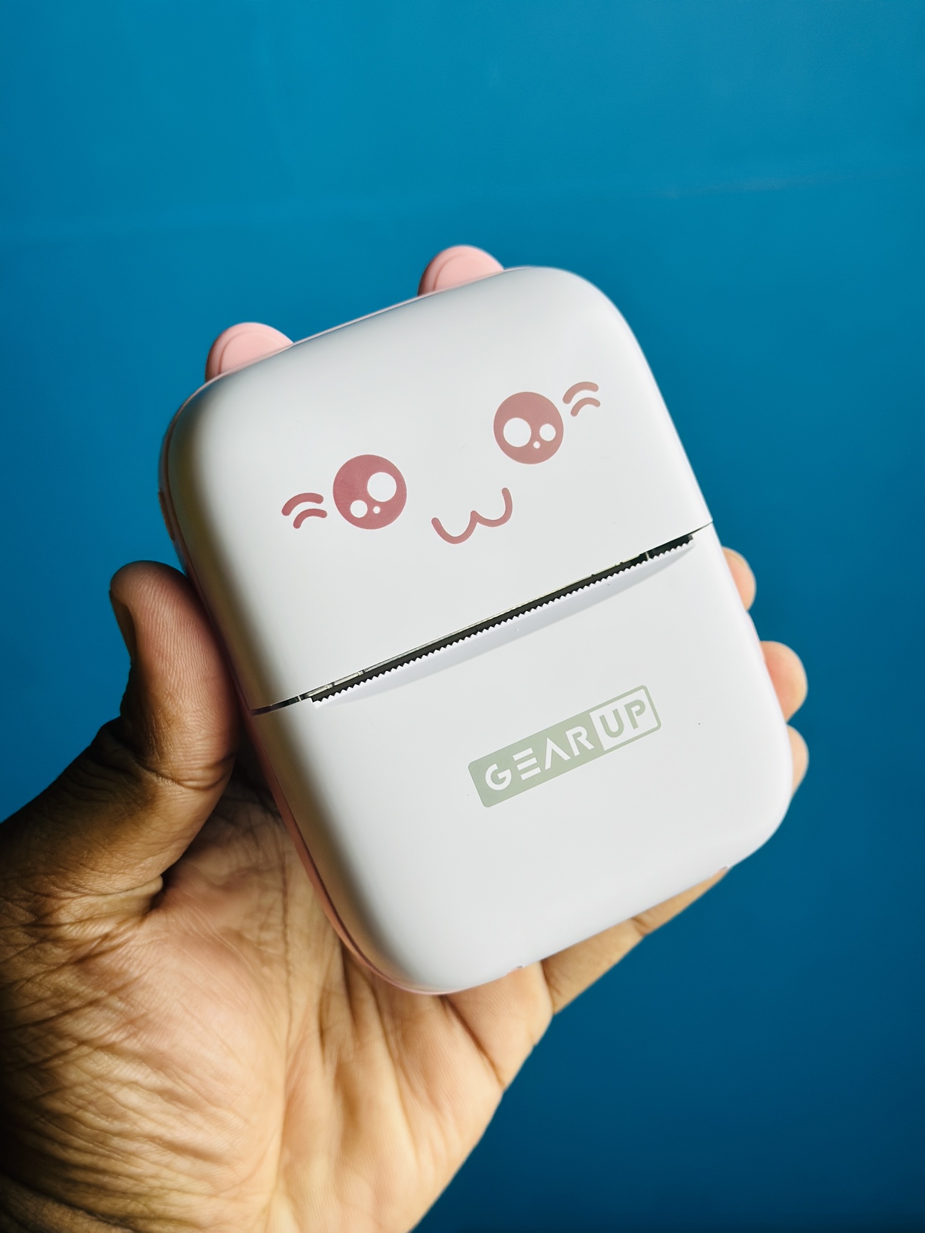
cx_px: 462
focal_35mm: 48
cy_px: 616
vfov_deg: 39.7
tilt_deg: -25.1
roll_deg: +3.9
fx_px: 1710
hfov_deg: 30.3
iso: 80
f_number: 1.78
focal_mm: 6.86
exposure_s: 1/182
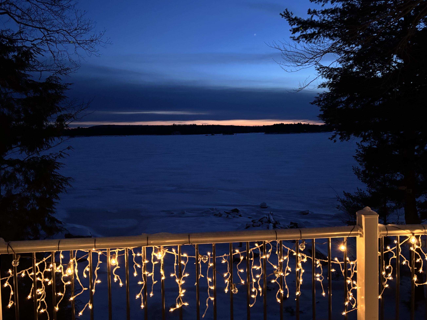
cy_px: 142
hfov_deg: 60.0
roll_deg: +0.4
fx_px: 370
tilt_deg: -2.7
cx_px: 212
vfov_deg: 46.7
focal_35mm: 30
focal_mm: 5.96
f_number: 1.6
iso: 1000
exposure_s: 1/30
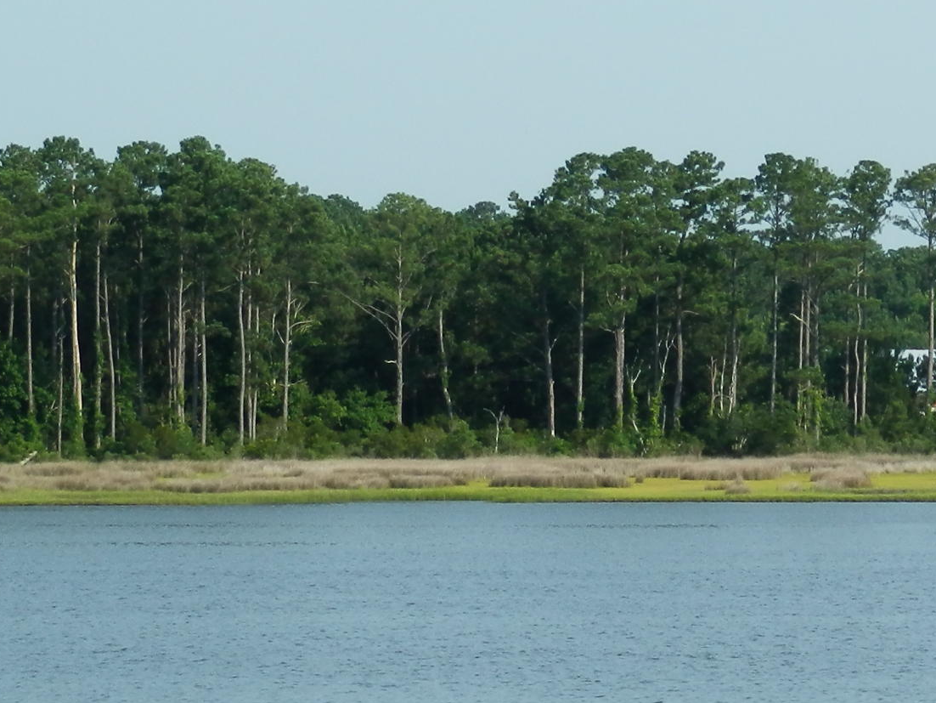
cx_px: 1003
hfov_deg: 7.5
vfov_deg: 5.6
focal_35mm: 264
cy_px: 363
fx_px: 7140
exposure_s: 1/400
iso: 80
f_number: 4.9
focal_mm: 17.3
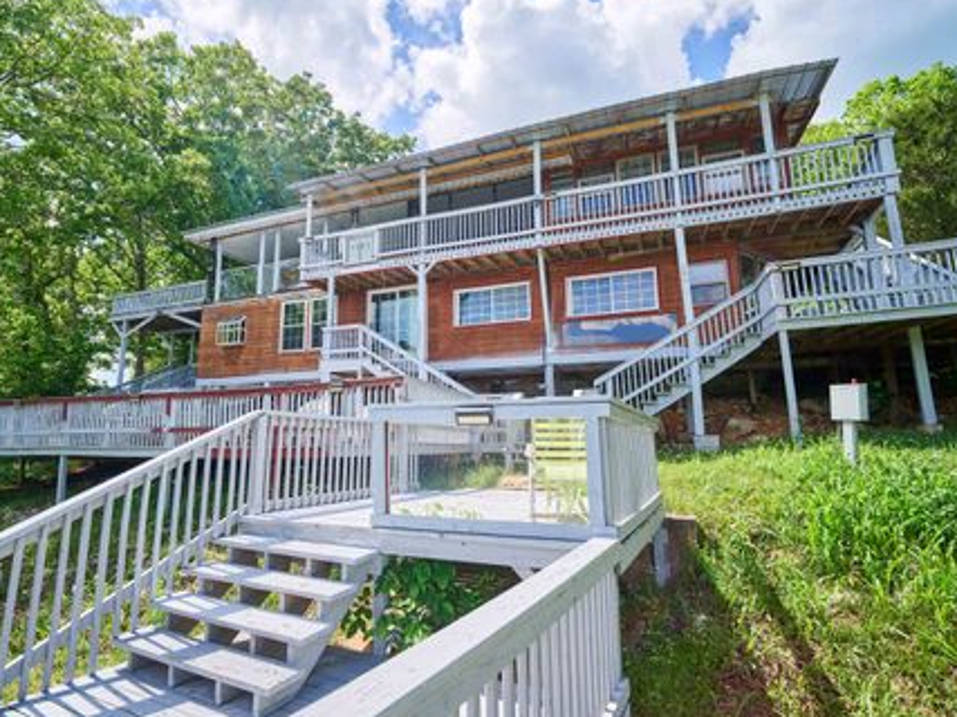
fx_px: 497
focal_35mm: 18
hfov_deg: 87.5
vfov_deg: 71.6
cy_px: 357
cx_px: 430
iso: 100
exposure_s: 1/500
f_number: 4
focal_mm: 16
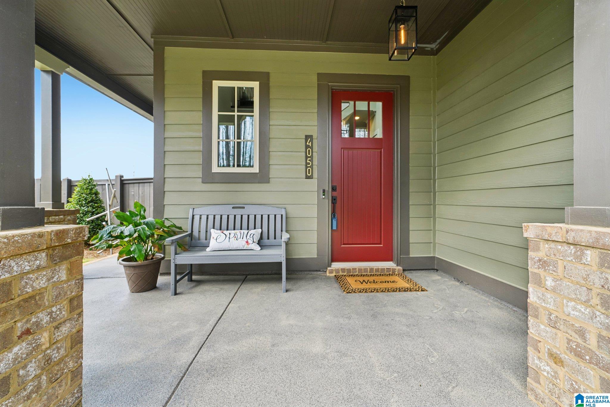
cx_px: 305
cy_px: 204
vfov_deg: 81.2
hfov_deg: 104.3
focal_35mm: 14
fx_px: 237
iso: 400
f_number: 8
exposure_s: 1/60
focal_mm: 14
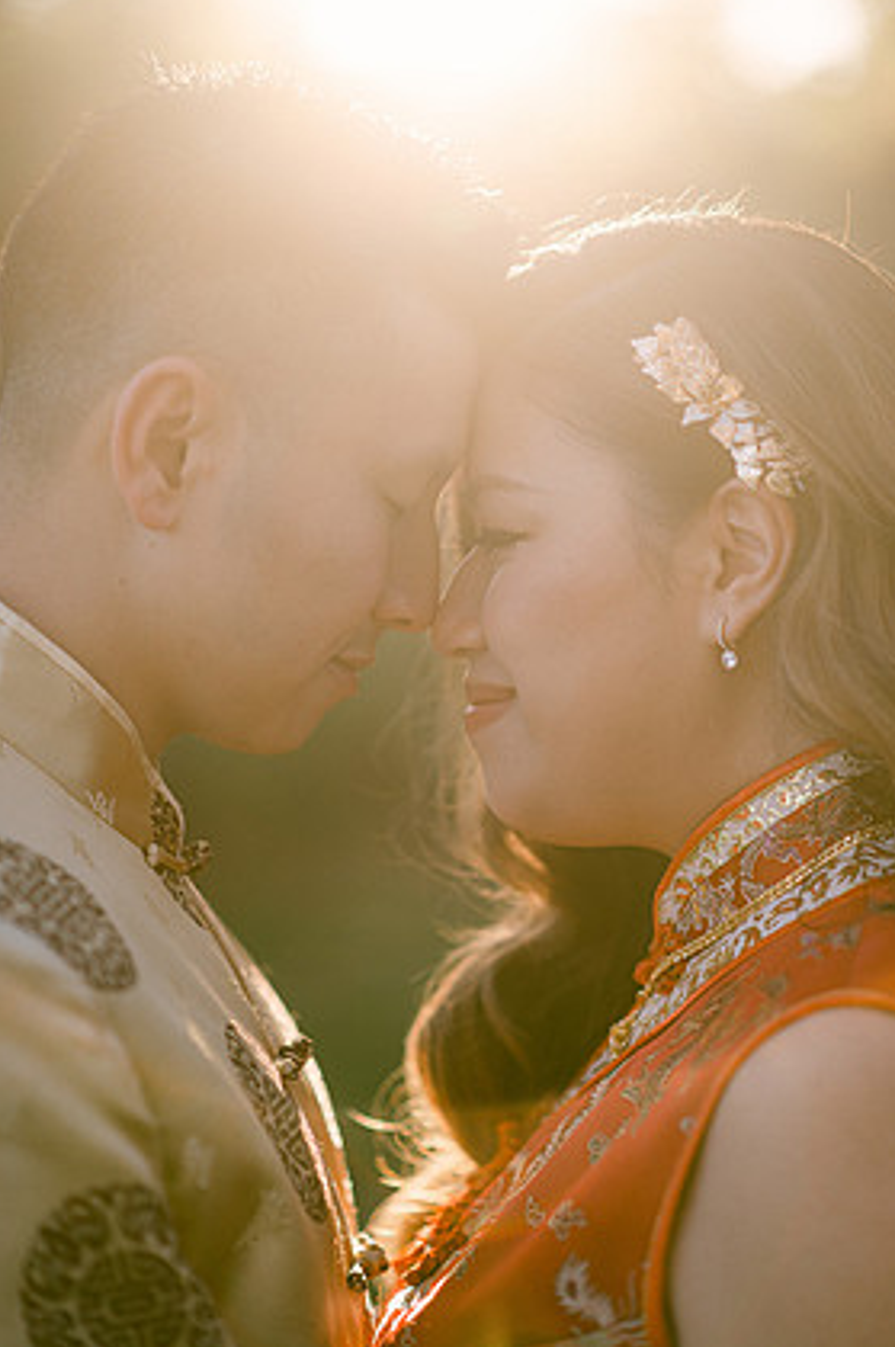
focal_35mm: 91
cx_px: 470
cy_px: 629
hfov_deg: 15.0
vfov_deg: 22.4
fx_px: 3402
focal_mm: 85
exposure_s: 1/1600
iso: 200
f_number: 2
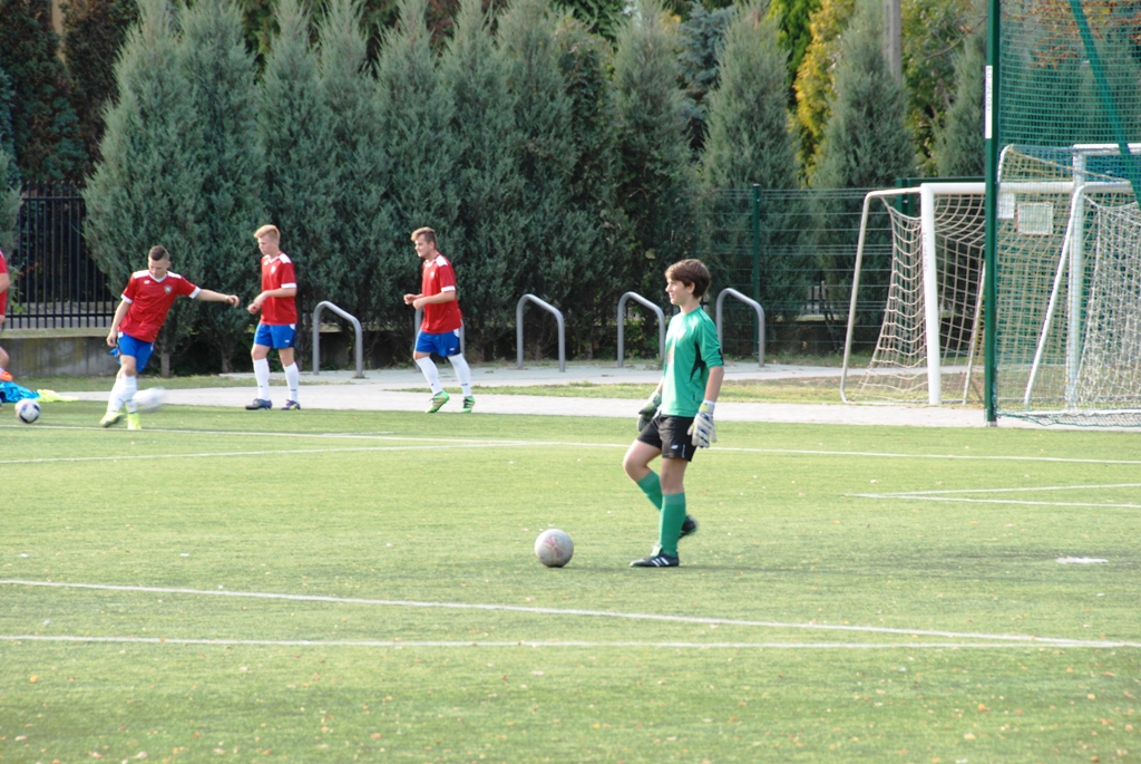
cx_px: 570
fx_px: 9518
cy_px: 382
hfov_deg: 6.9
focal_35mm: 300
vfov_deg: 4.6
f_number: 5.6
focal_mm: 200
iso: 400
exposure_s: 1/80
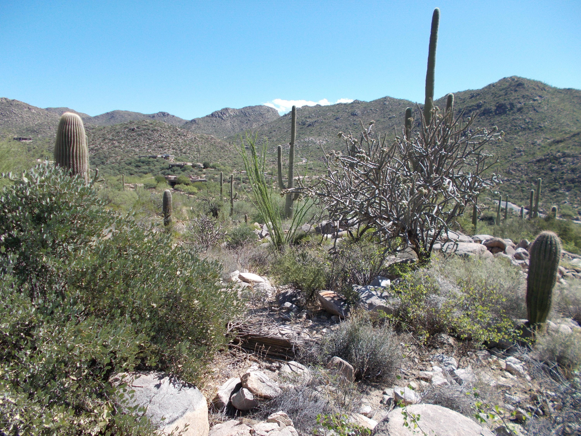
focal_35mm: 26
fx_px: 436
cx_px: 290
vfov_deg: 53.1
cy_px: 218
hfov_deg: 67.3
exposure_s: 1/100
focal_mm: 4.6
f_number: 8
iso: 80
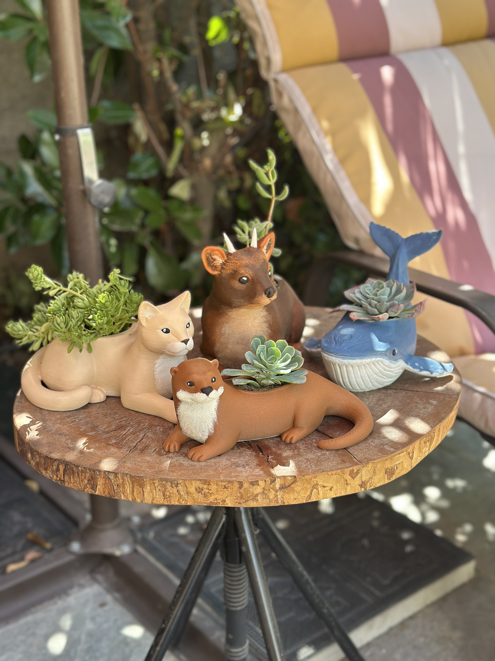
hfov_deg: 30.3
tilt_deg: -21.0
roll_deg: +2.0
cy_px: 330
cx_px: 248
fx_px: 915
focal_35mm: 48
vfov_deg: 39.7
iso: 80
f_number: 1.78
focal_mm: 6.86
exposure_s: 1/273
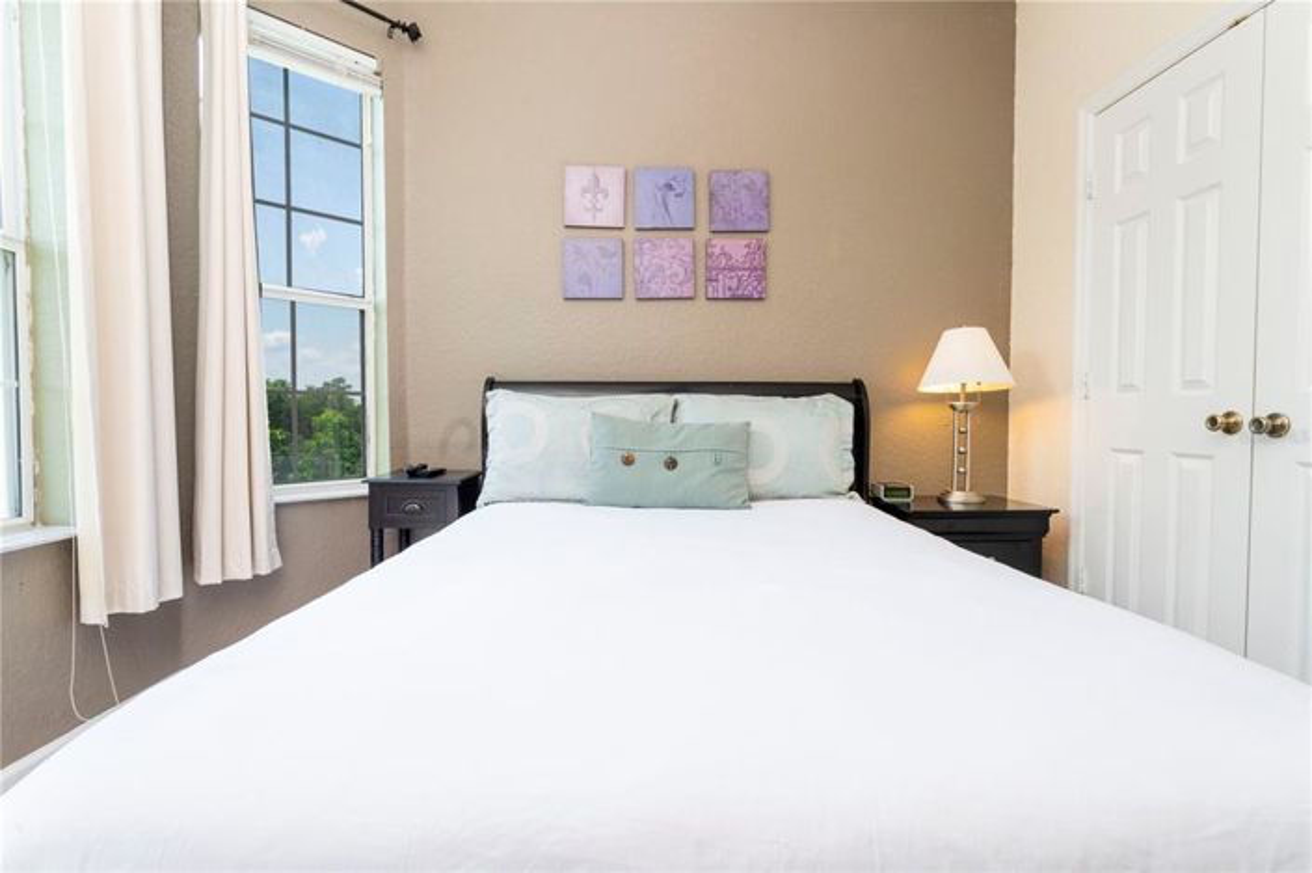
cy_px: 436
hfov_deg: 93.3
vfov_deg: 70.4
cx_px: 656
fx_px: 619
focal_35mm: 17
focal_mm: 17
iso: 1000
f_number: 10
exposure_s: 1/60
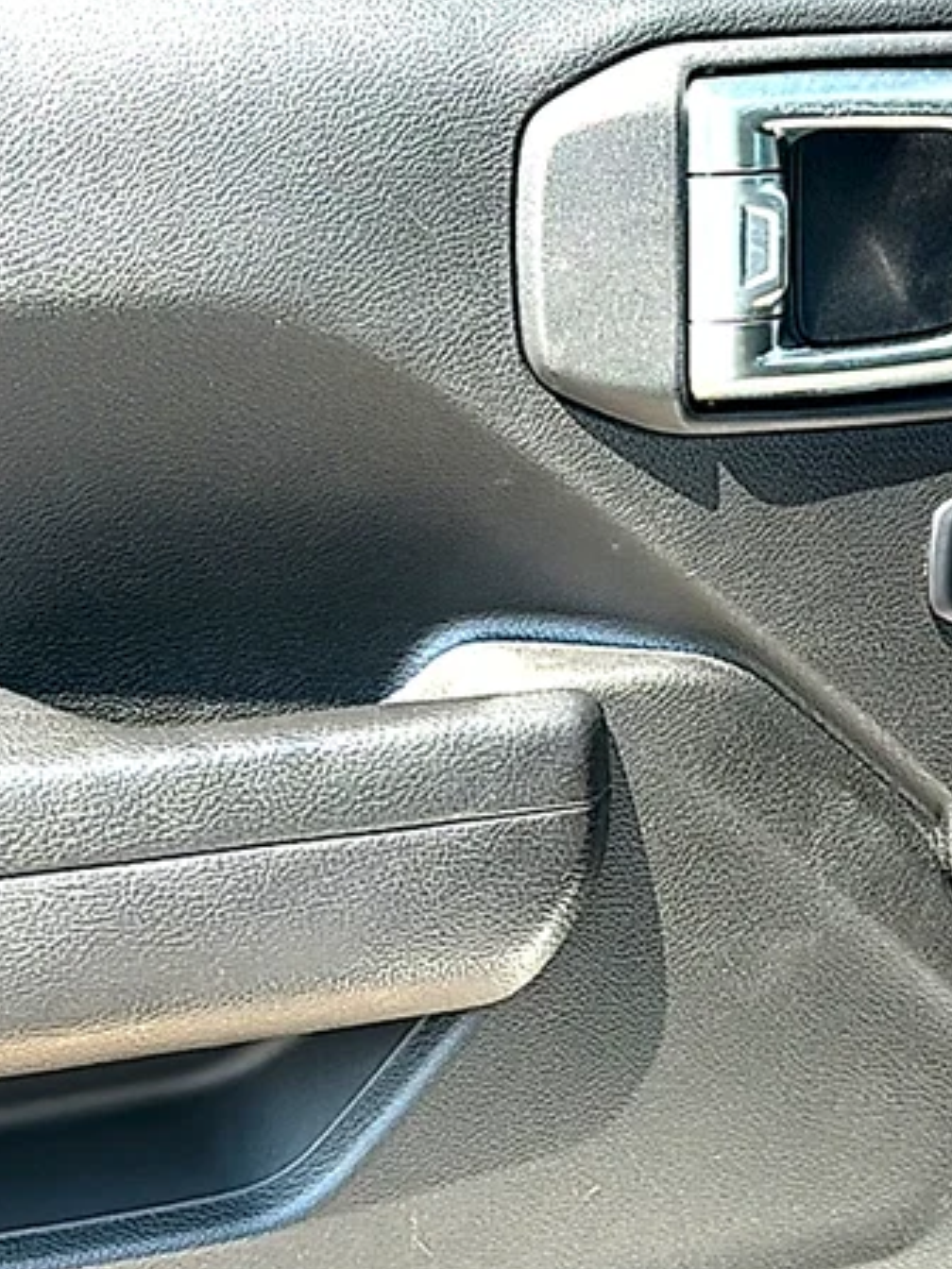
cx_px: 436
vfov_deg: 30.2
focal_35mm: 64
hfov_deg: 22.9
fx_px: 2347
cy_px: 718
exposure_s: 1/945
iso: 100
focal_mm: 6.86
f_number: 1.78
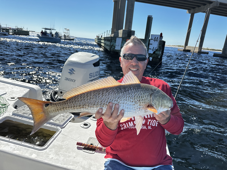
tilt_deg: -16.2
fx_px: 157
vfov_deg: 56.8
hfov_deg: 71.6
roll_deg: -3.6
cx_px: 114
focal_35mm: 24
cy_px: 85
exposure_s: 1/3861
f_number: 1.78
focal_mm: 6.86
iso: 80
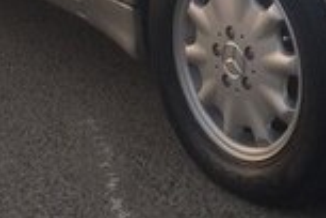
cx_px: 254
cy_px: -138
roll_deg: +0.2
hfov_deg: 15.7
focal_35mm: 130
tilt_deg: -9.2
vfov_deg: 10.1
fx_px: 1177
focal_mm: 4.15
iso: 32
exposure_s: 1/111
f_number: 2.2
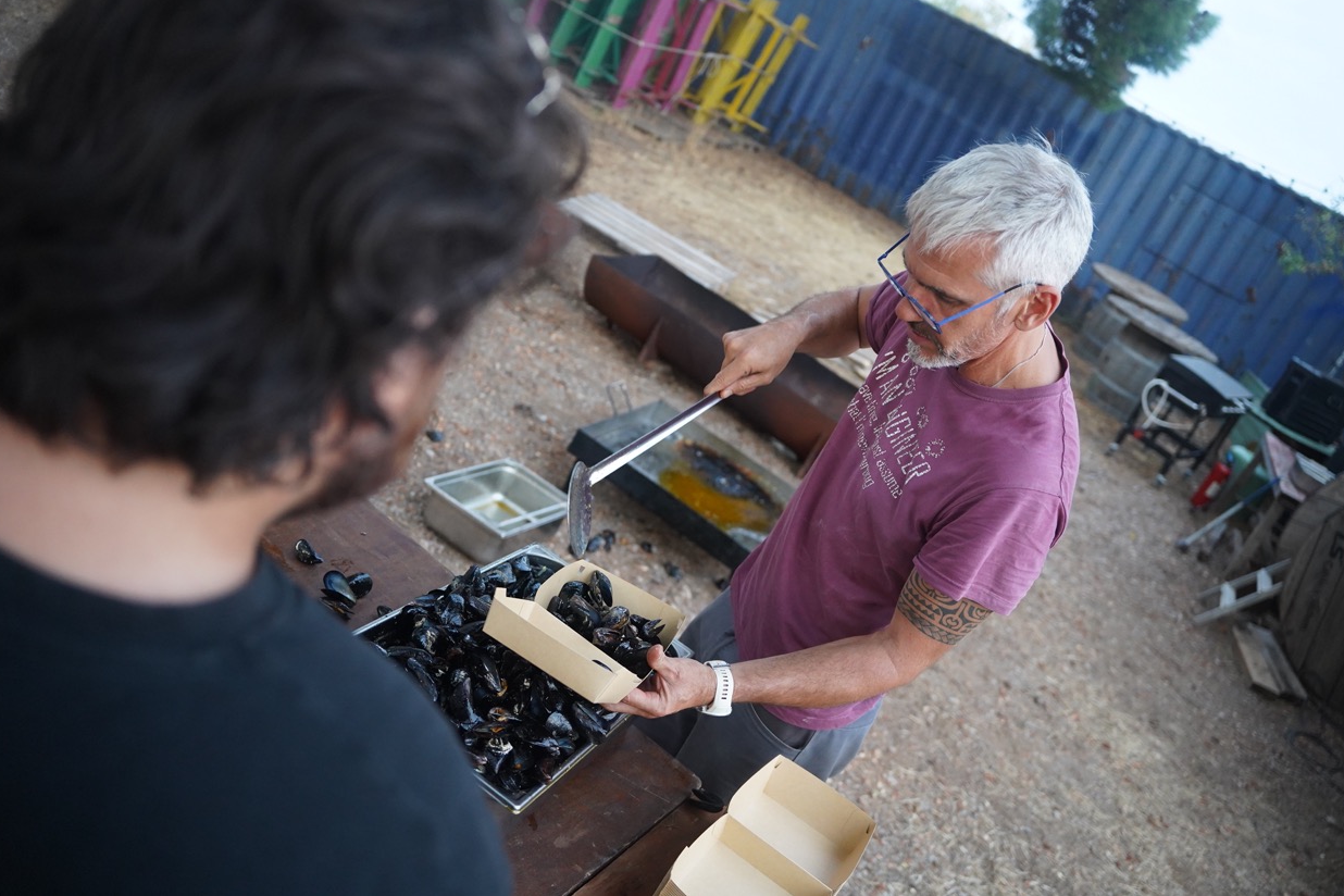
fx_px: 1083
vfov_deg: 45.0
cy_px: 434
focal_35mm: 29
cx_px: 682
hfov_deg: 63.7
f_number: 2.8
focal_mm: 28
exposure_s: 1/160
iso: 3200
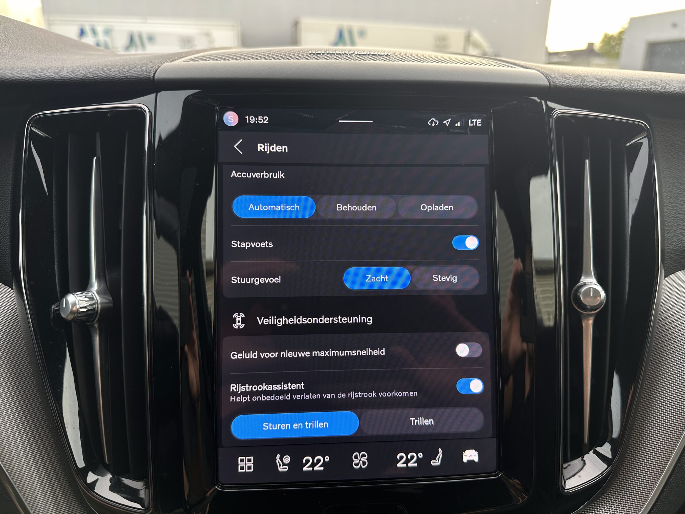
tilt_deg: -19.4
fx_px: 475
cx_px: 342
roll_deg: -2.1
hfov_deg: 71.6
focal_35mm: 24
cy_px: 257
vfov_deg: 56.8
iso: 64
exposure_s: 1/121
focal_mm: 6.86
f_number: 1.78
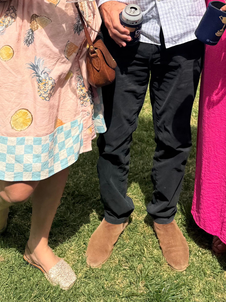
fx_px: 435
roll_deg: -1.0
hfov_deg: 29.0
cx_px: 142
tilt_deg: -13.0
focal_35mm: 50
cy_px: 0
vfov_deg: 34.7
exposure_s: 1/7092
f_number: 1.78
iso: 80
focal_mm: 6.76
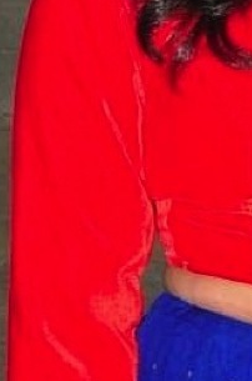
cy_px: 559
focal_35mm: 289
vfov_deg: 7.0
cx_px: 450
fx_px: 3048
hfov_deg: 4.7
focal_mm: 30
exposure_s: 1/125
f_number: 9
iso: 400
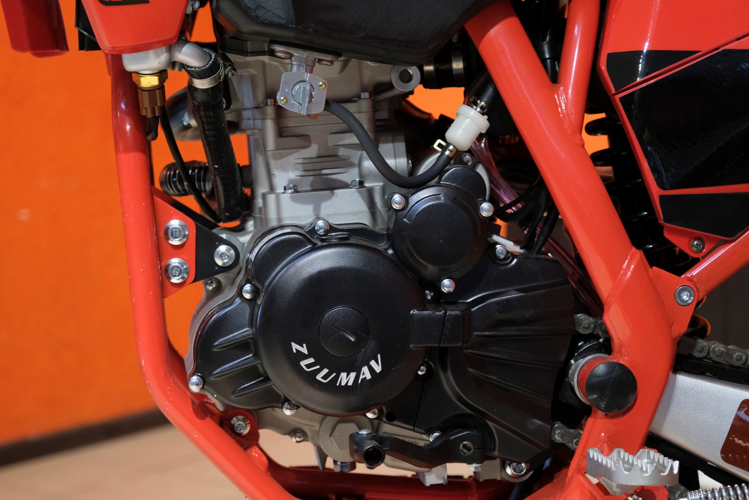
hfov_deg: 24.8
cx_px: 374
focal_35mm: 82
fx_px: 1706
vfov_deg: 16.7
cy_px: 250
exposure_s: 1/100
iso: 2000
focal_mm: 54.5
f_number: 4
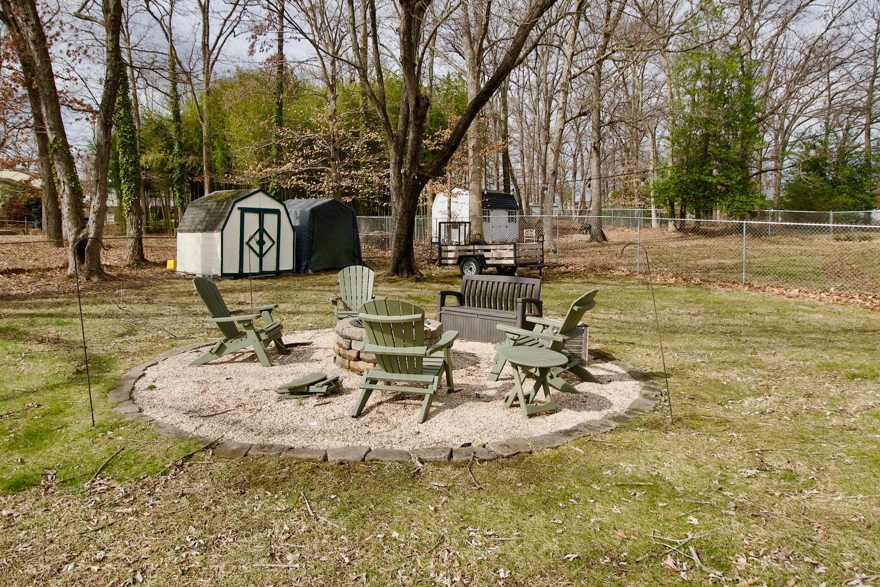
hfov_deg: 81.0
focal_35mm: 21
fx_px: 513
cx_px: 402
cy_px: 223
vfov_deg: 58.8
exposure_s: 1/1250
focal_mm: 10
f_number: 7.1
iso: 250
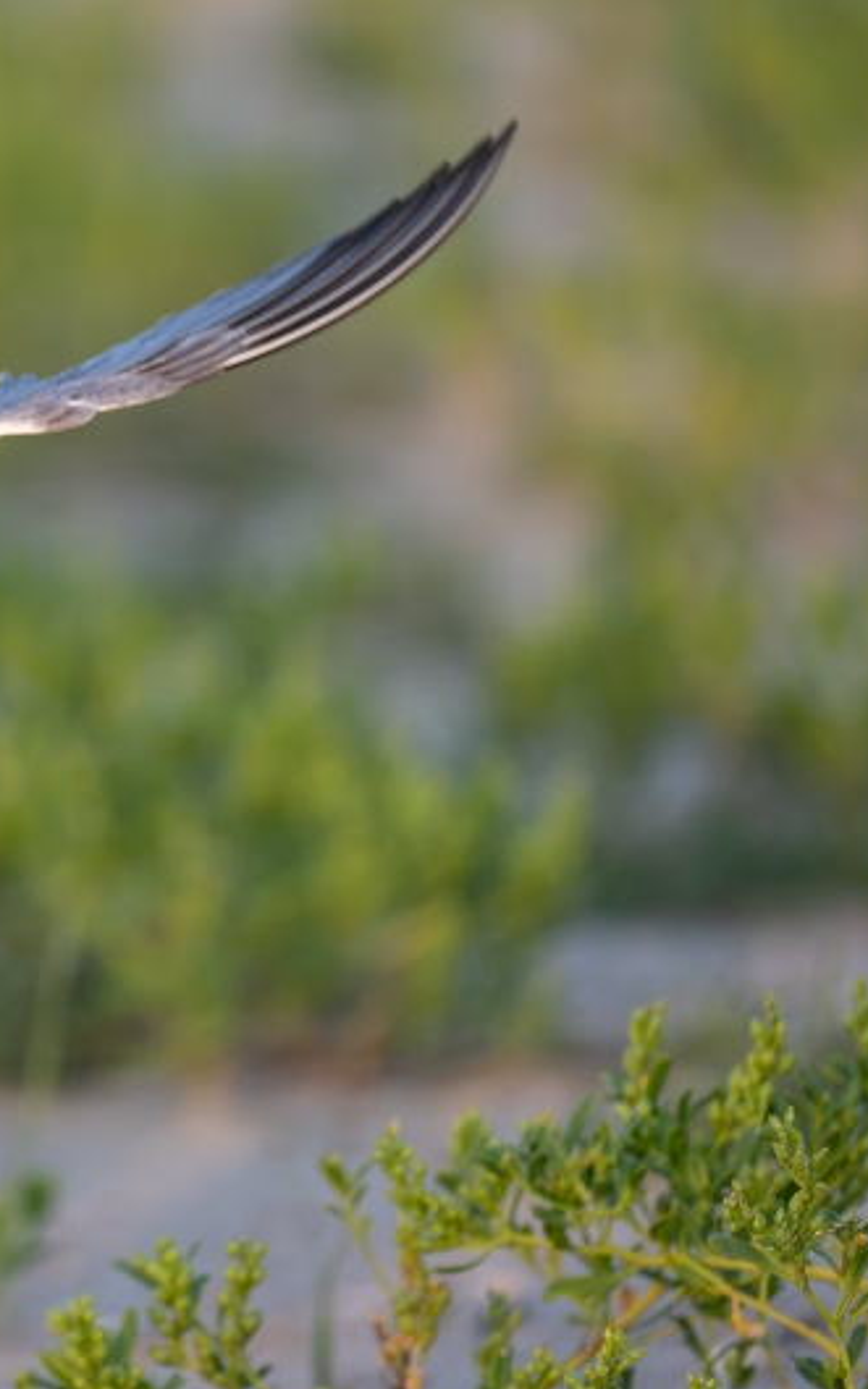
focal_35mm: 615
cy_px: 693
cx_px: -149
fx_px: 23290
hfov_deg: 2.1
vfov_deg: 3.4
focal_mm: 400
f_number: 4.5
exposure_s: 1/2500
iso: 3200
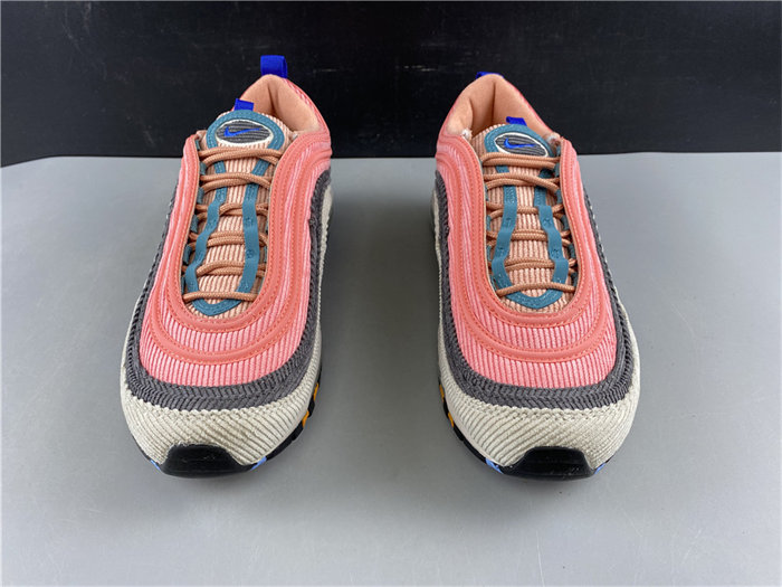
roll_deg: +1.0
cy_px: 294
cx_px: 391
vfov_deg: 53.1
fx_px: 587
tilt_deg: -35.3
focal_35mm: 26
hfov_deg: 67.3
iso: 80
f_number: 1.8
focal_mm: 4.25
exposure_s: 1/100
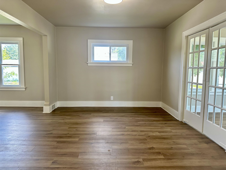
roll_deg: -0.7
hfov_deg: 71.6
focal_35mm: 24
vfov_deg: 56.8
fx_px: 157
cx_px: 113
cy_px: 85
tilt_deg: -5.2
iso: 200
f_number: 1.78
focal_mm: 6.86
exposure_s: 1/120
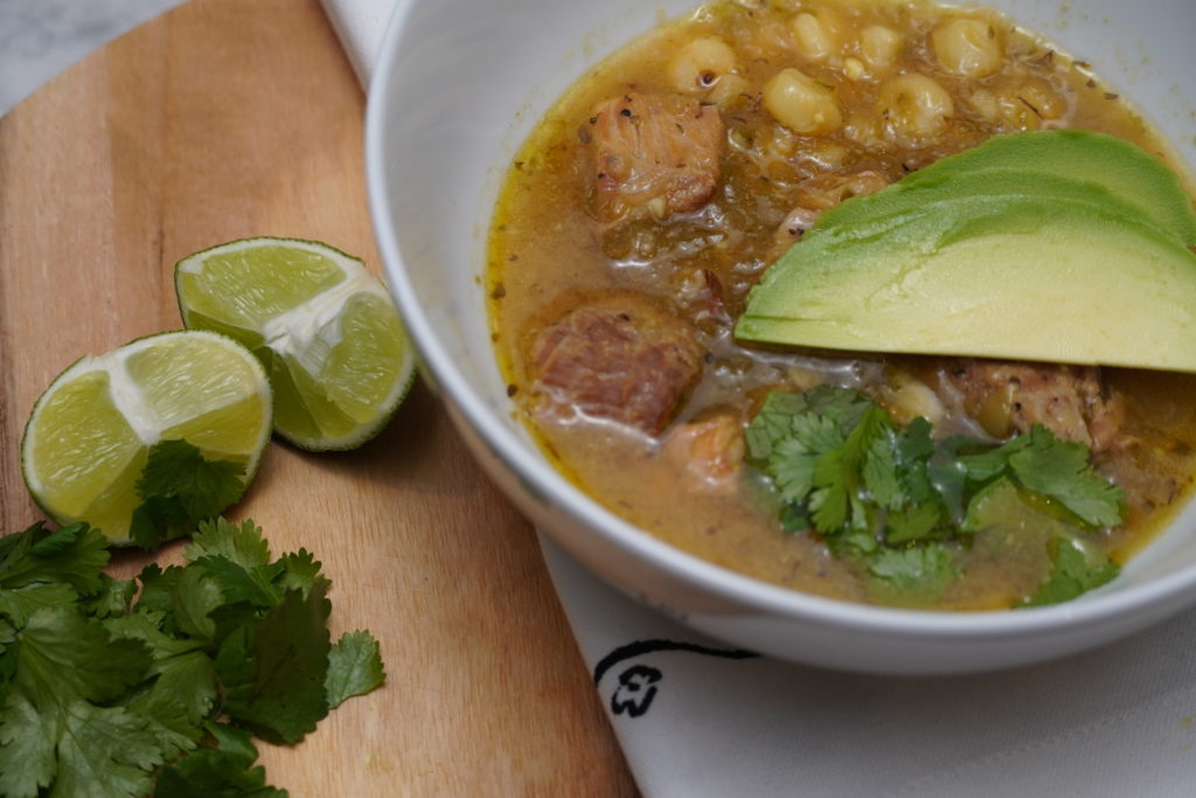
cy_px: 399
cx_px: 598
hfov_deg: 34.2
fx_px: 1944
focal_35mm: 58
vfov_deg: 23.2
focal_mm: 39
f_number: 4.5
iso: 400
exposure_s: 1/160
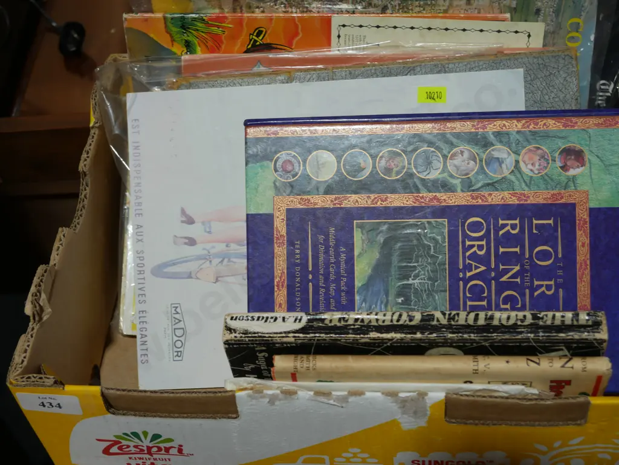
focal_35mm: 56
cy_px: 232
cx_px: 310
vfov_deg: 26.1
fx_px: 1002
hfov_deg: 34.3
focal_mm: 28
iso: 200
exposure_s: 1/60
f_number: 5.3
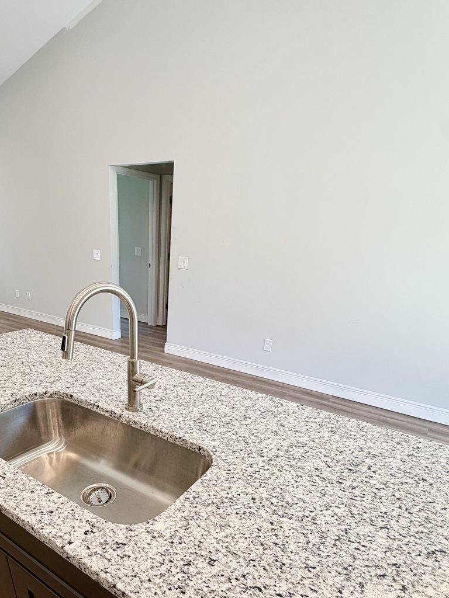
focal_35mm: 21
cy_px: 420
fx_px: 363
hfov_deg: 62.6
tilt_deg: -27.2
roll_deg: -2.7
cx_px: 169
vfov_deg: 75.3
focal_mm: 2.22
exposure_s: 1/120
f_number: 2.2
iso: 125
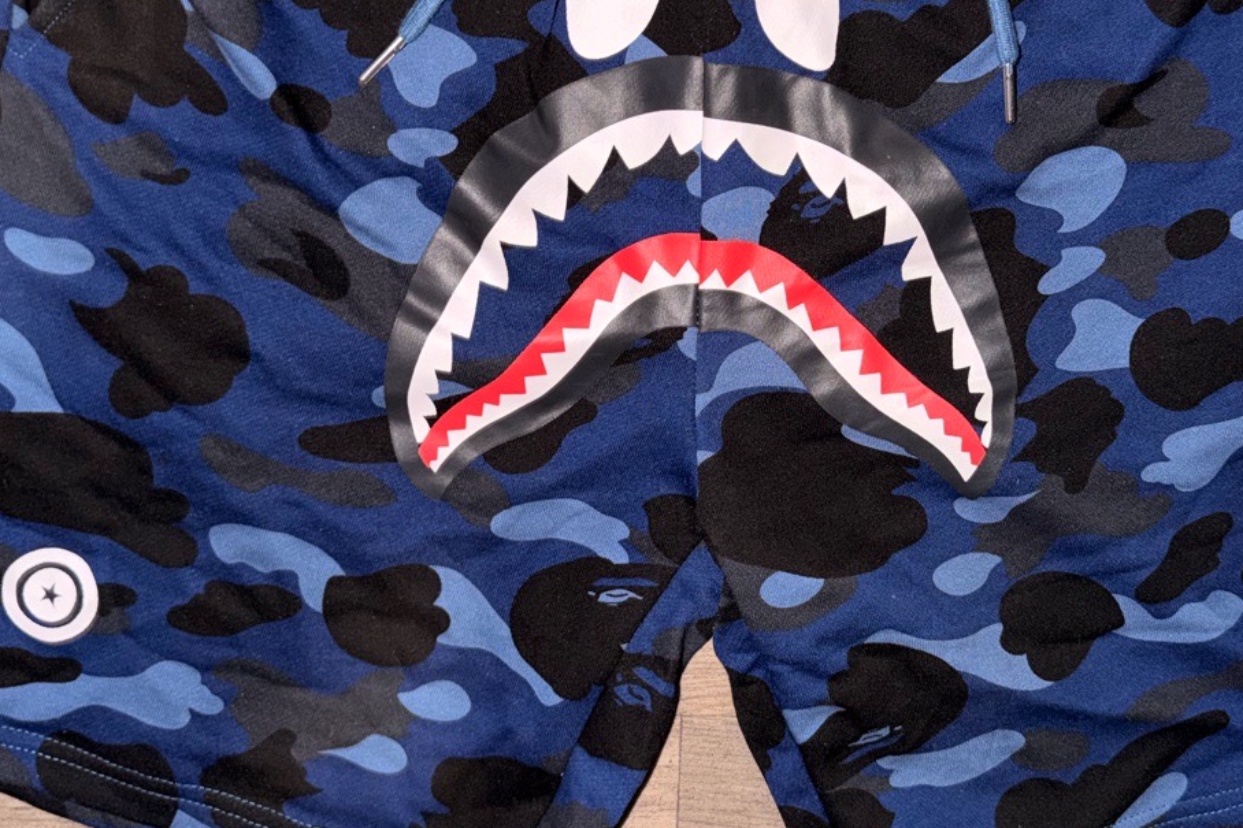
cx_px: 724
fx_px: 1519
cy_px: 301
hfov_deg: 44.4
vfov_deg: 30.4
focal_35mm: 44
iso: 64
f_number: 1.78
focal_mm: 6.76
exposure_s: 1/6
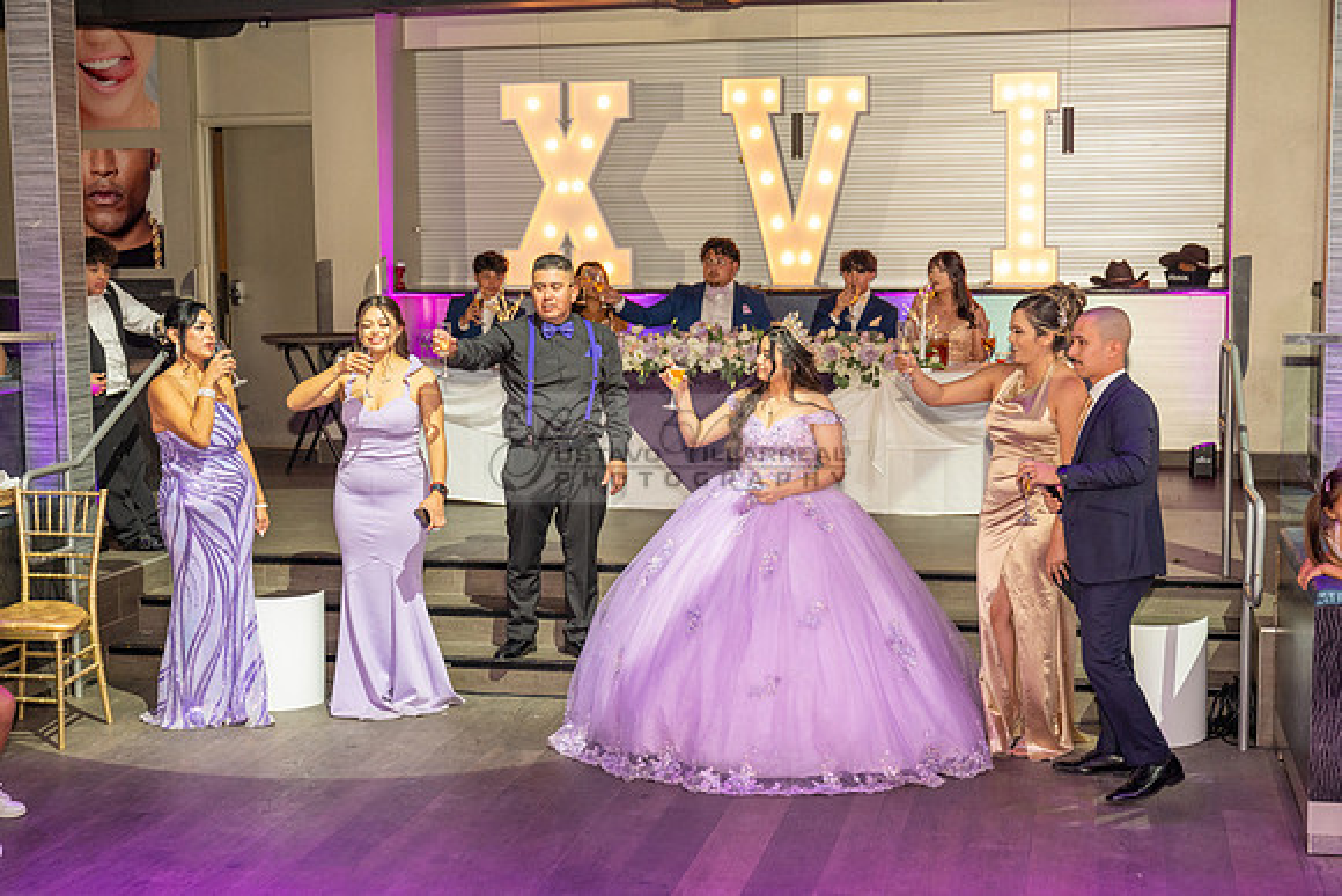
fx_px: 1939
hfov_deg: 38.2
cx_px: 671
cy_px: 448
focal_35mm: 52
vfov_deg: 26.0
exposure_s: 1/125
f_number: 4
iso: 1000
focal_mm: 52
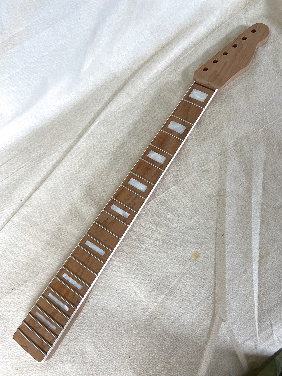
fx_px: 282
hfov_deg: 53.1
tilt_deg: -66.7
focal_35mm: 26
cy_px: 188
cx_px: 141
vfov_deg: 67.3
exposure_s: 1/120
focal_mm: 4.25
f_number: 1.8
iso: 80
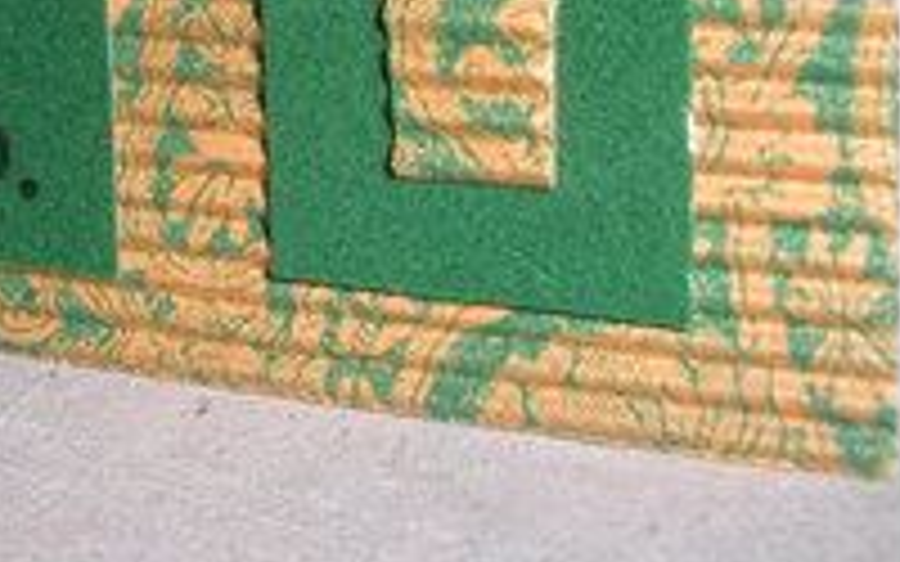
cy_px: -184
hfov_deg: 23.0
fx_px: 2109
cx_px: -36
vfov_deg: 14.5
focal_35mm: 86
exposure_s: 1/60
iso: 64
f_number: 5.6
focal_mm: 6.3
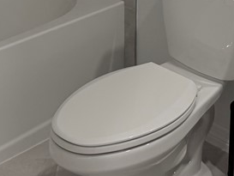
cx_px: 236
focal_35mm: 90
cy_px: -130
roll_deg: -1.7
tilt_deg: -9.8
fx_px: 609
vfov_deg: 14.6
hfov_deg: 21.0
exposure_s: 1/120
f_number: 1.78
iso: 100
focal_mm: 6.76
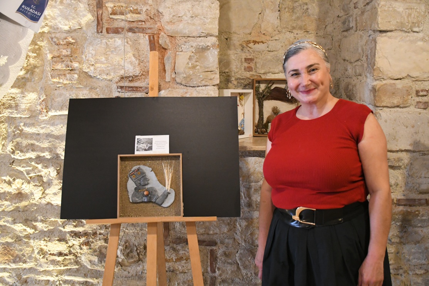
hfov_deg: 53.1
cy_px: 143
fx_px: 429
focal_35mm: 36
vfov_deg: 36.9
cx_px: 214
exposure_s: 1/100
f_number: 3.8
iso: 4000
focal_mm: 24
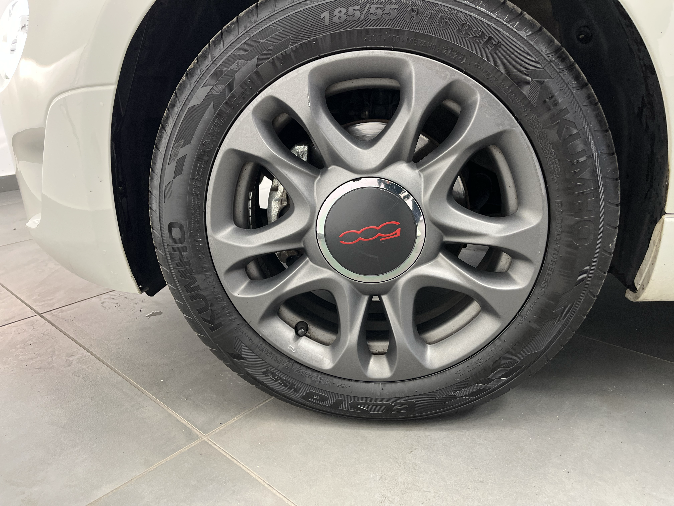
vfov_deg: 53.1
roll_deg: +1.2
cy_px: 253
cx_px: 337
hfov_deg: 67.3
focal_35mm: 26
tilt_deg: -18.3
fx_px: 506
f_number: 1.6
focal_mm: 5.1
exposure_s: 1/50
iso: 160
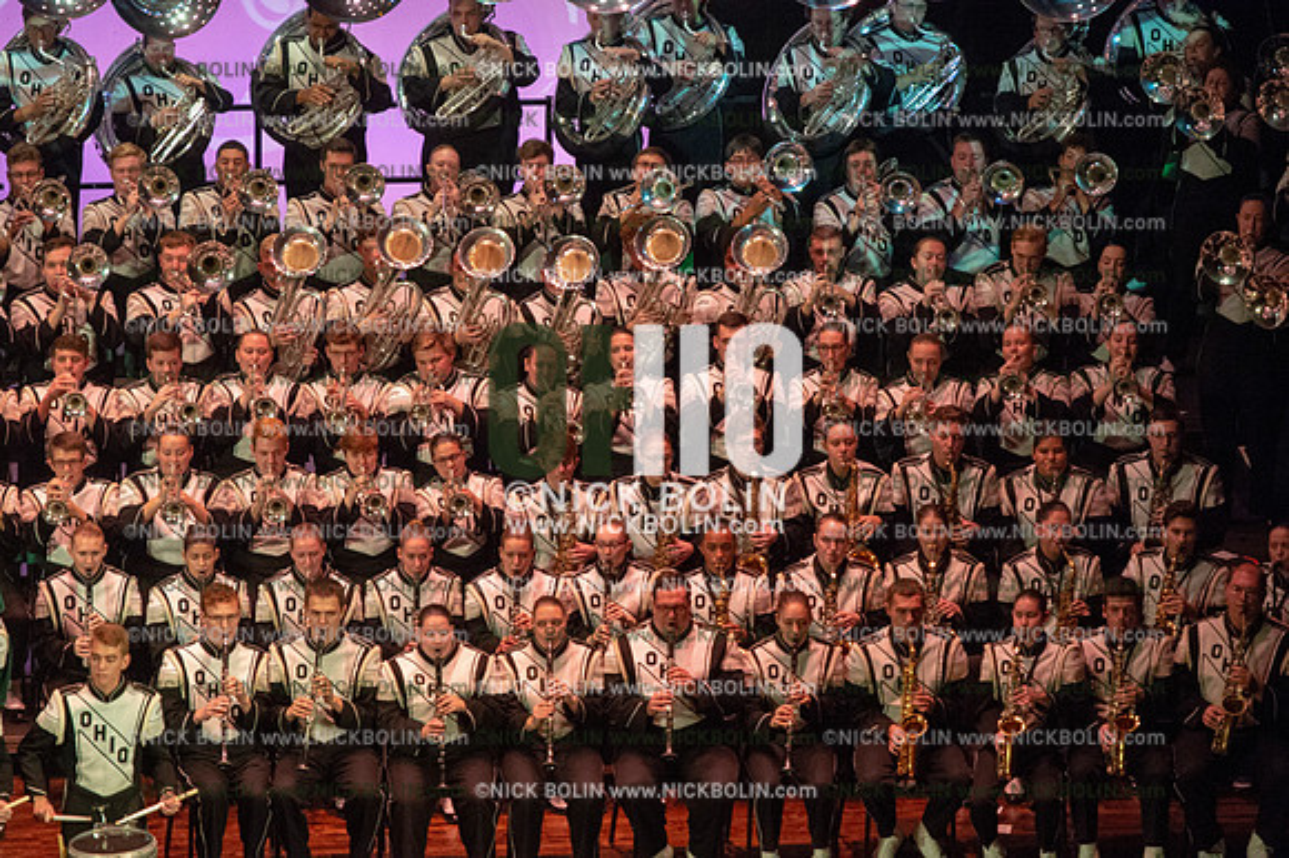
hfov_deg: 8.6
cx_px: 644
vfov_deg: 5.7
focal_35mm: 240
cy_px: 429
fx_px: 8588
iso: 8000
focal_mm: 240
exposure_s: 1/250
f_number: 5.6
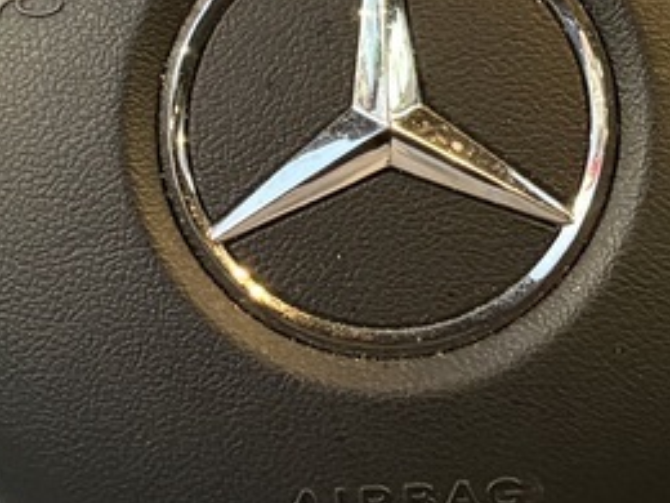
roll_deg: +1.4
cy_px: -18
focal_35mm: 144
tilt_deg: -24.7
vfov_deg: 10.2
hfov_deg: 13.7
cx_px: 394
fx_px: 2787
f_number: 1.6
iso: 640
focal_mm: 5.96
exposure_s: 1/30
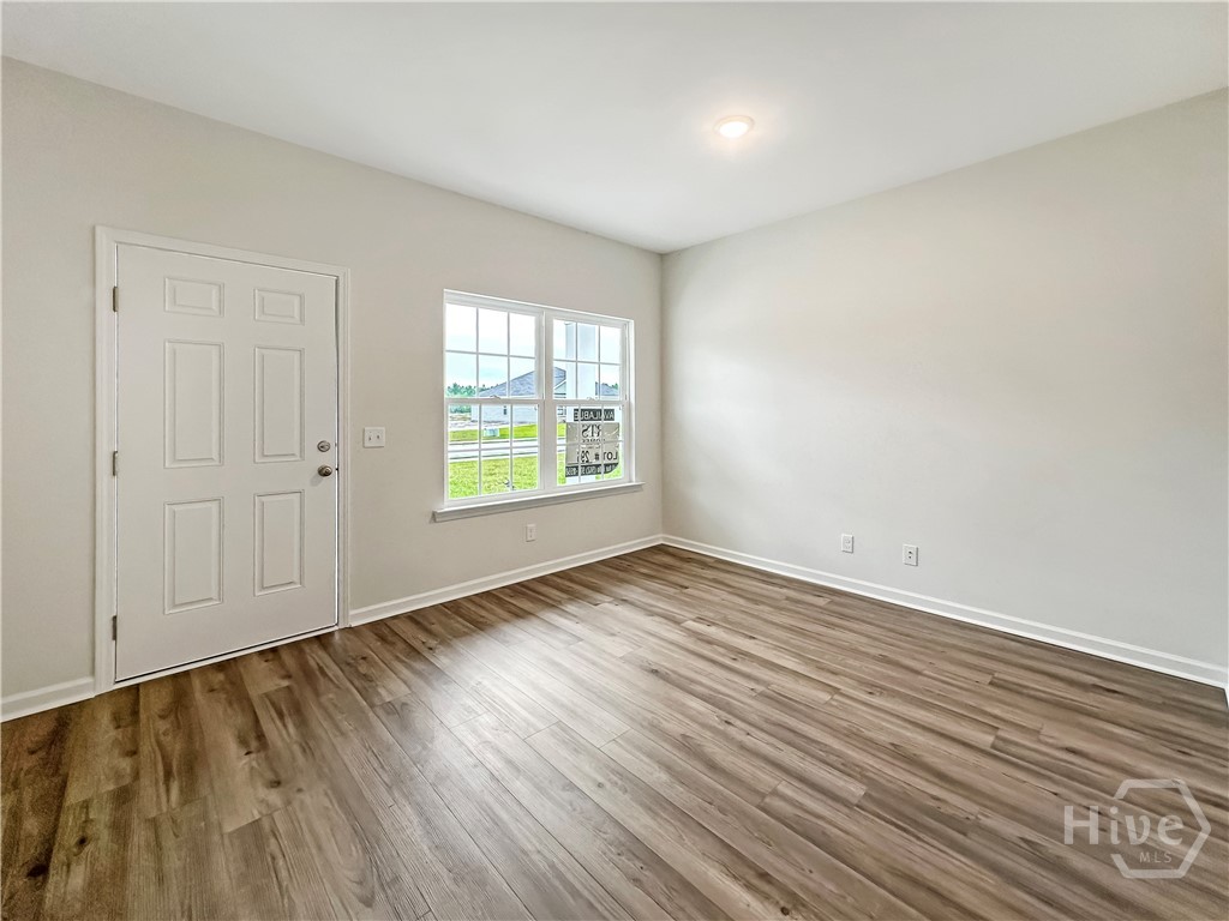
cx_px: 614
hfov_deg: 102.1
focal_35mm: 14
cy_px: 460
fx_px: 497
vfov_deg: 85.7
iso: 125
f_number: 2.2
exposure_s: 1/120
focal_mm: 2.22
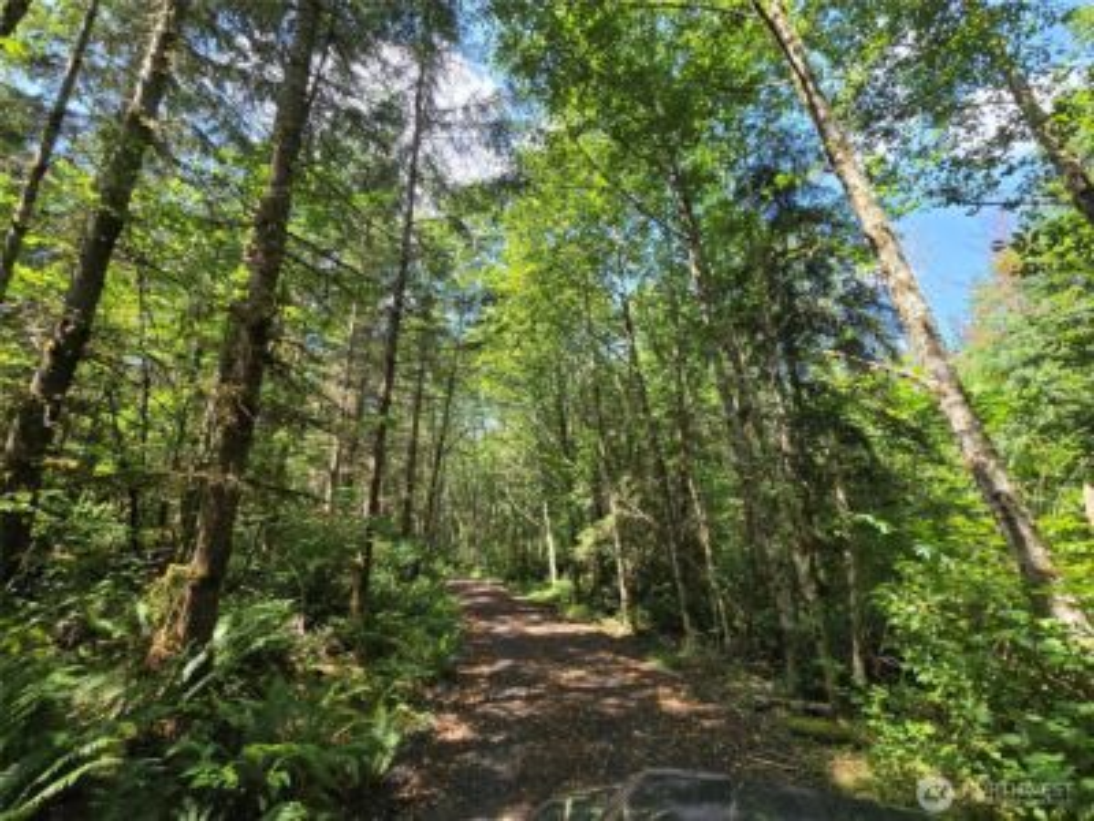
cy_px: 410
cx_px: 547
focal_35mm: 13
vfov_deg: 89.9
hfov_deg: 106.2
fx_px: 411
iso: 50
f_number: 2.2
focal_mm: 2.2
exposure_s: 1/279
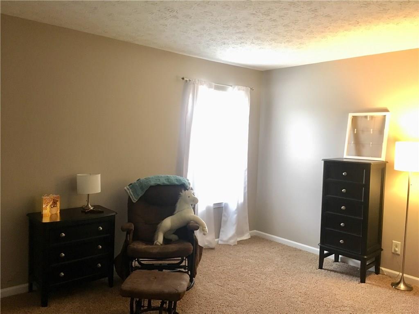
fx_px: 351
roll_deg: -1.5
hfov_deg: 61.7
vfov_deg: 48.2
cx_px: 210
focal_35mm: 29
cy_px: 157
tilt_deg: -3.6
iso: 200
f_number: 2.2
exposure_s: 1/15
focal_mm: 4.15
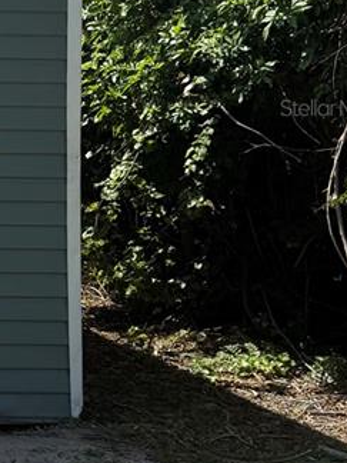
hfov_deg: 14.7
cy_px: 107
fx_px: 1190
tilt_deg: +1.7
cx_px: -261
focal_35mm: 89
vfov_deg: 21.8
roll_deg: -0.6
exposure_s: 1/4405
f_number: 1.78
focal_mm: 6.76
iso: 80
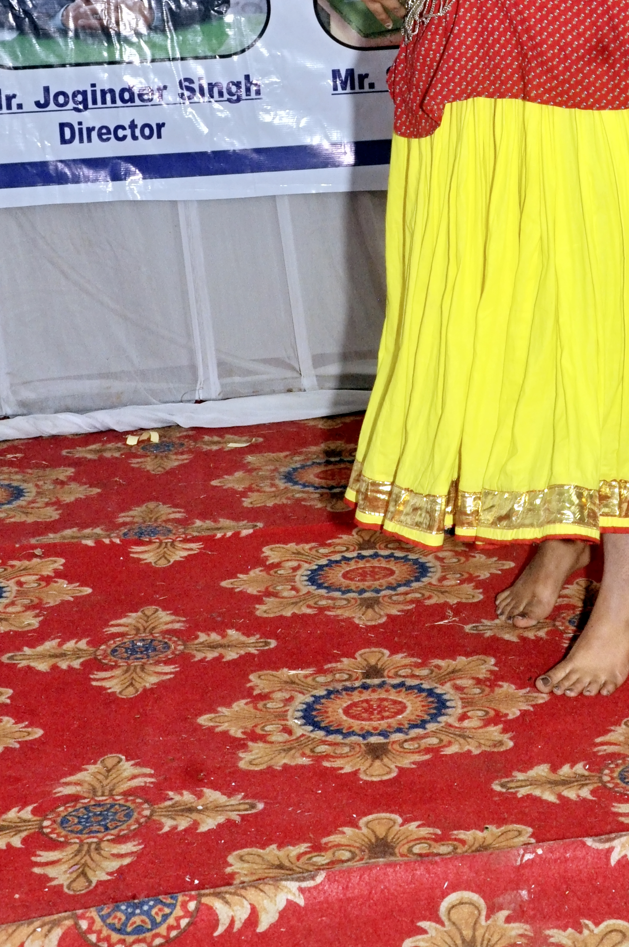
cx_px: 496
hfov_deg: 15.8
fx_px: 2259
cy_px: 186
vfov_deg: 23.3
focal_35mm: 86
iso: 800
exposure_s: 1/125
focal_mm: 32
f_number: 9
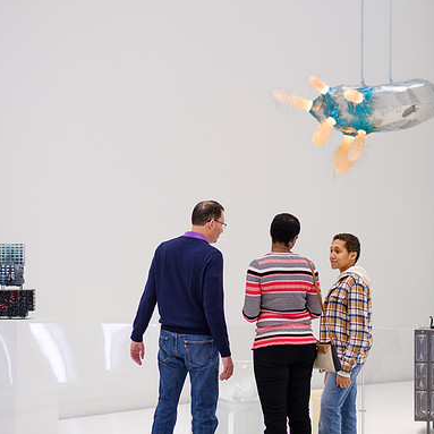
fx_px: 1560
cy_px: 213
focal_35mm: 110
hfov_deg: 15.8
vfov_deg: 15.8
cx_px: 264
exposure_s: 1/80
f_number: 1.6
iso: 200
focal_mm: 56
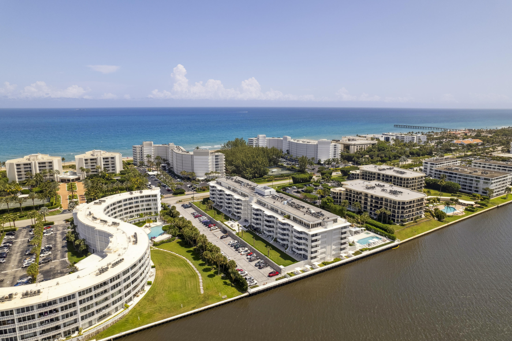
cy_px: 170
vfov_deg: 57.2
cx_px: 256
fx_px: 313
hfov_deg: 78.6
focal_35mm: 22
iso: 140
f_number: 2.8
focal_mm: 8.4
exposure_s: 1/100
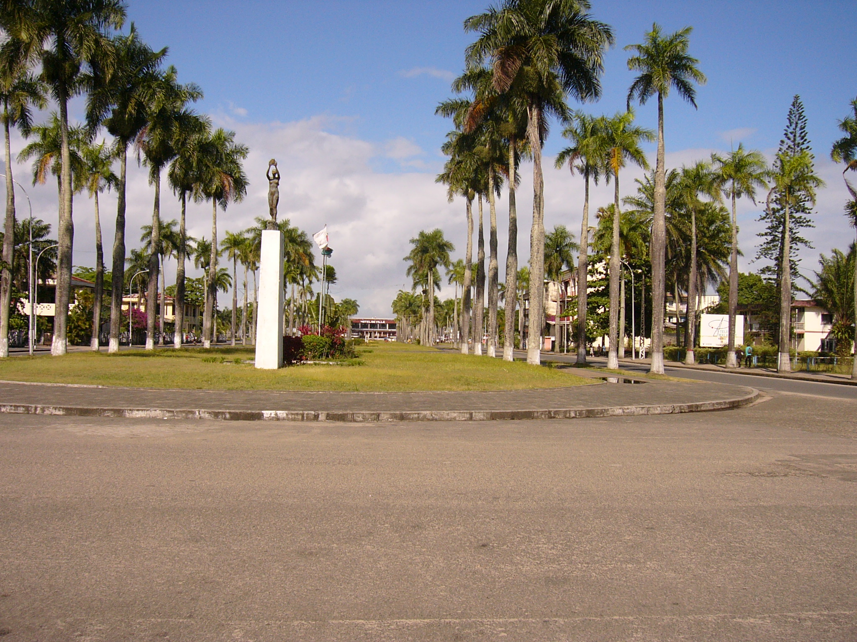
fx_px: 867
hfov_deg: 52.6
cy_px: 321
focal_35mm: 35
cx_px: 428
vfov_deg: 40.7
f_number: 8
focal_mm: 5.8
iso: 100
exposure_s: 1/500
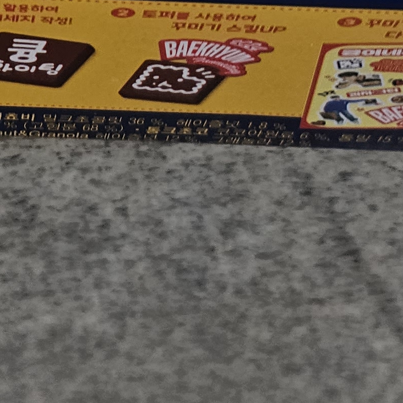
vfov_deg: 14.9
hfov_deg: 16.7
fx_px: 1343
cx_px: 13
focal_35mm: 102
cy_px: -323
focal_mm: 6.3
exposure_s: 1/120
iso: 80
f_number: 1.7
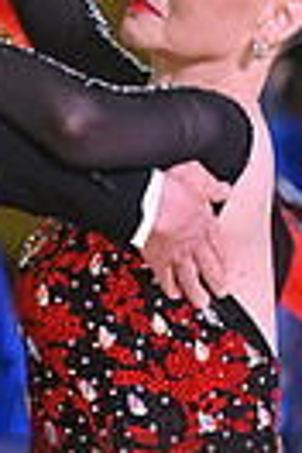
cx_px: -15
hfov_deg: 1.6
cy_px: 549
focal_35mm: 882
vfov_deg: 2.3
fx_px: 11098
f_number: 5
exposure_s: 1/400
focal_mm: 200
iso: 3200
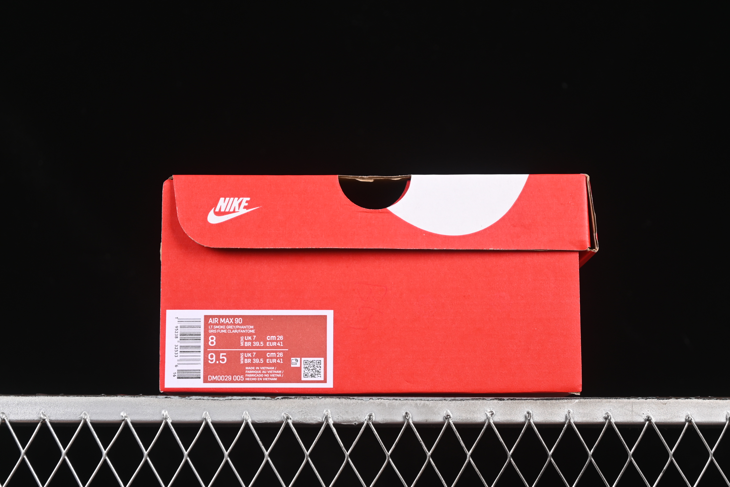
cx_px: 365
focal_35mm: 75
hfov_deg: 27.0
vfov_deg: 18.2
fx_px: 1521
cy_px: 244
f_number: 6.3
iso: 160
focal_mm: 50
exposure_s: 1/60
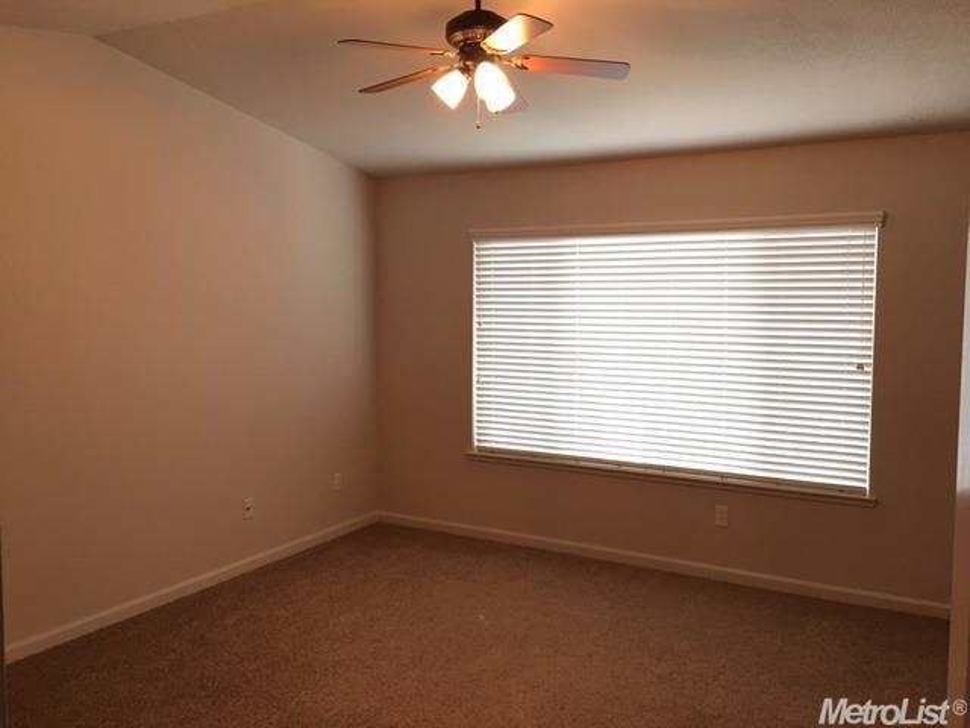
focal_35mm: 29
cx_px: 485
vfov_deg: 48.2
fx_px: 813
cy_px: 364
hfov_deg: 61.7
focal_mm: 4.15
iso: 32
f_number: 2.2
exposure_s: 1/15
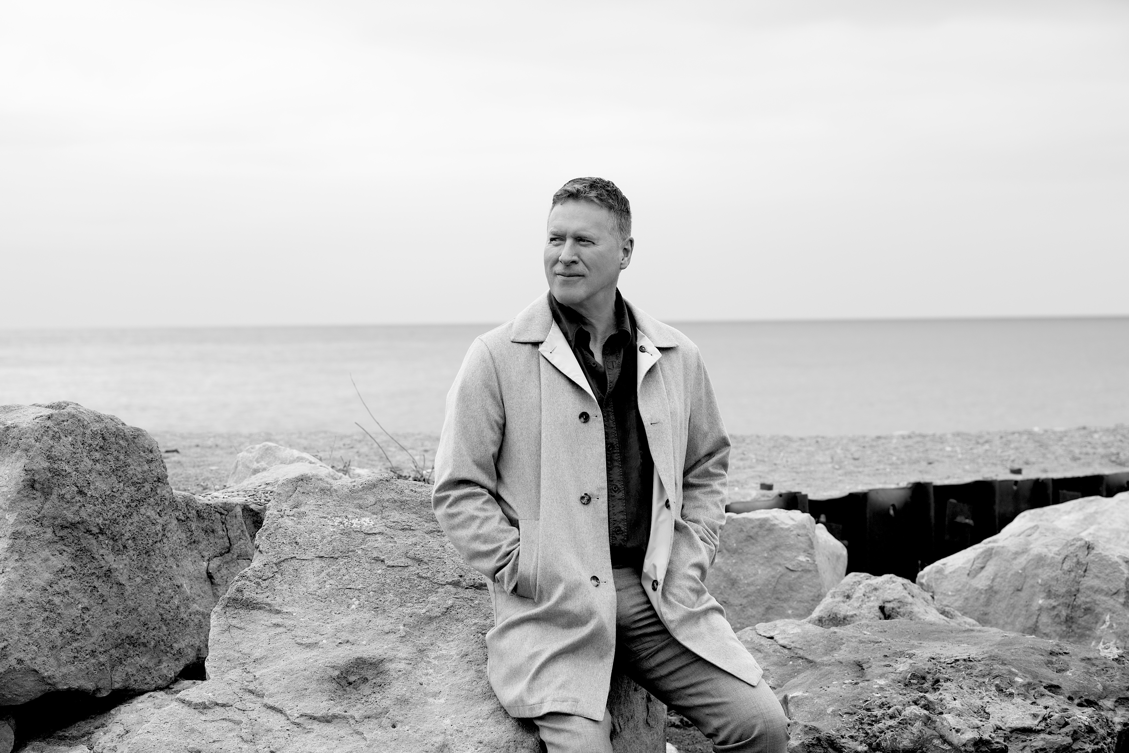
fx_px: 3293
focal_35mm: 105
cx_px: 564
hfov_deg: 19.5
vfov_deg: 13.0
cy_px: 376
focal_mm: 105
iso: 160
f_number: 6.3
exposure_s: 1/160
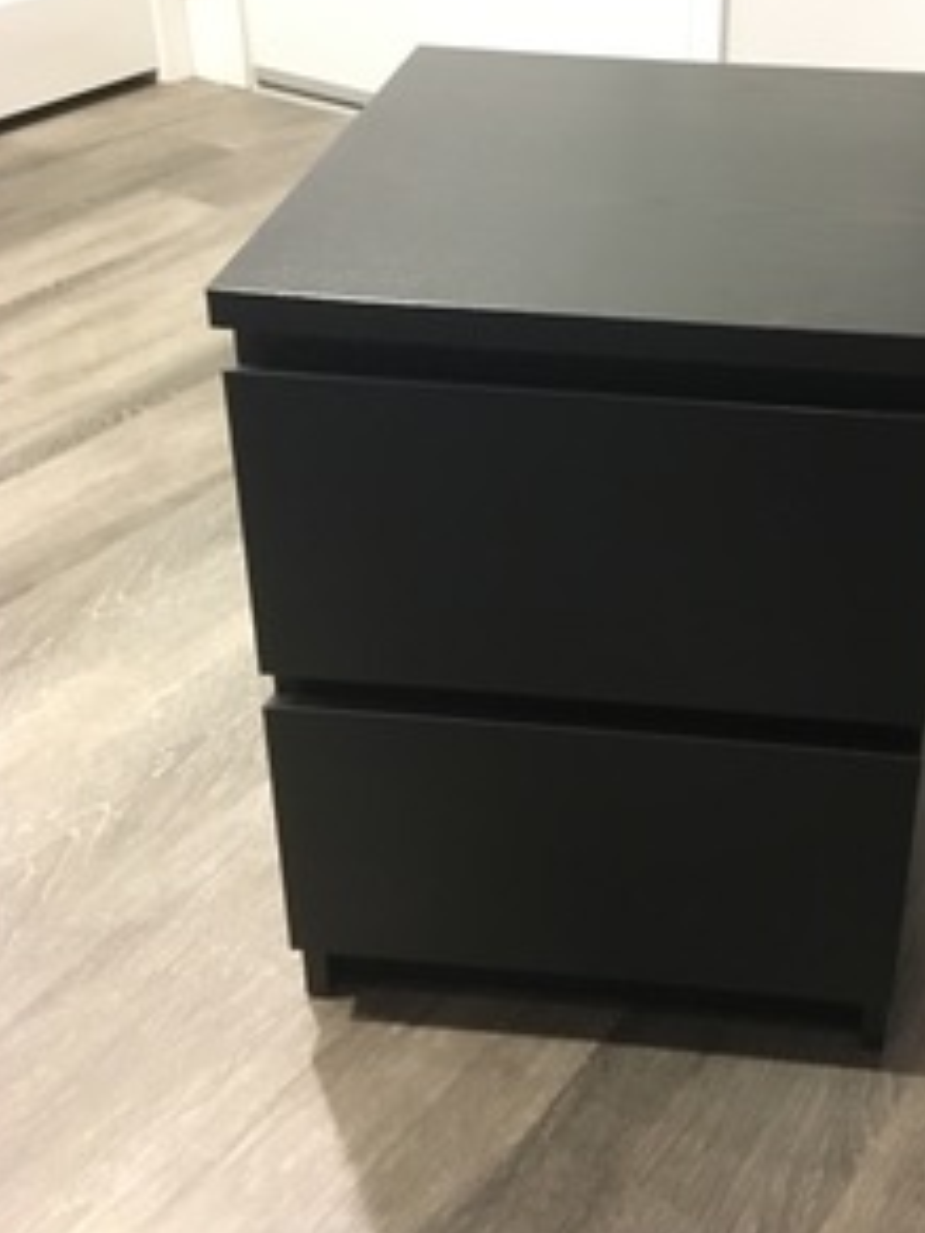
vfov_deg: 41.8
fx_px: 1603
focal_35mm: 45
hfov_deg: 31.7
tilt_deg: -28.8
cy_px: 483
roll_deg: -0.2
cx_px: 663
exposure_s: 1/15
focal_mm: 4.15
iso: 500
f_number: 2.2
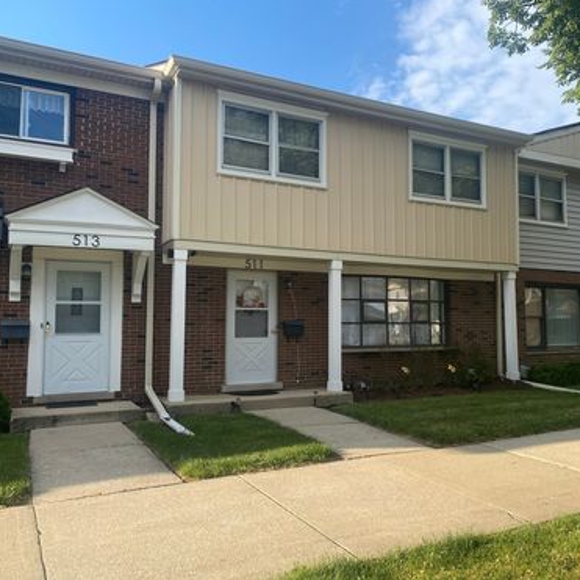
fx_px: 588
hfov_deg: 52.0
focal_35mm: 31
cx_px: 361
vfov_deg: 52.5
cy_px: 288
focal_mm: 4.25
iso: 32
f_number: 1.8
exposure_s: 1/1330
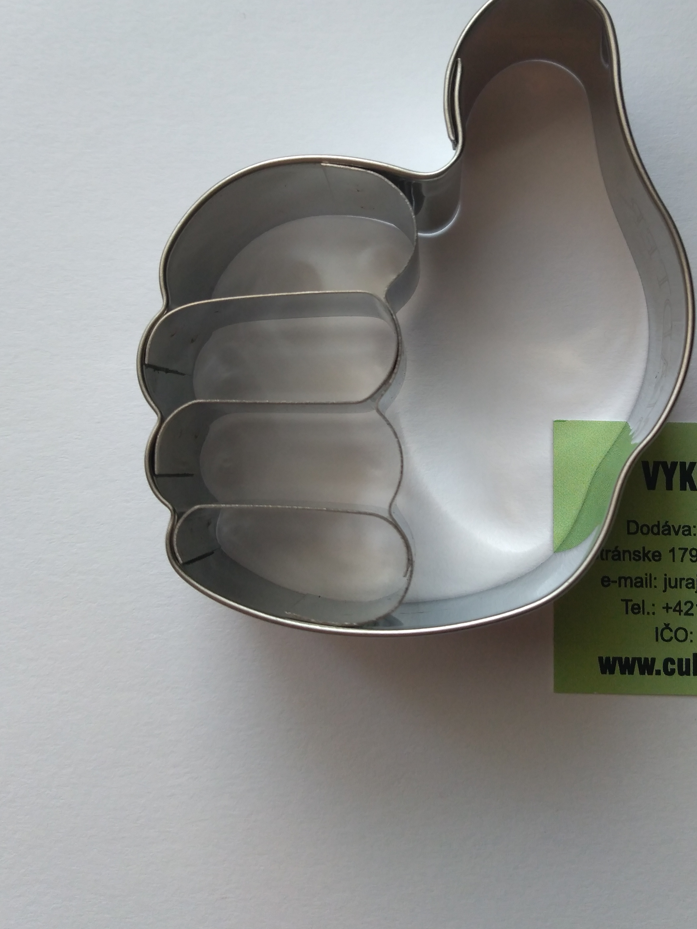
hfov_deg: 40.4
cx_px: 439
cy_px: 333
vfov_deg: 51.9
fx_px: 940
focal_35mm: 35
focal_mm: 3.54
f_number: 2
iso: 167
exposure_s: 1/120
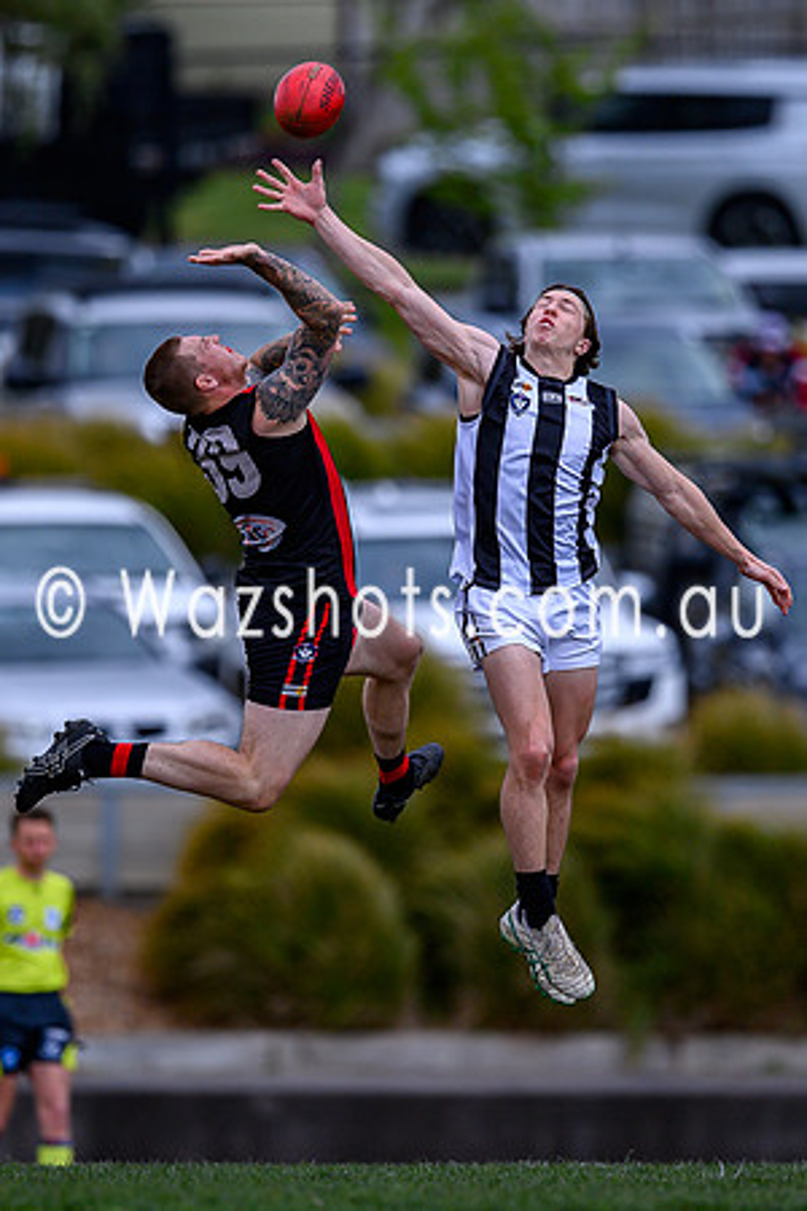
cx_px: 445
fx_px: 29726
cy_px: 508
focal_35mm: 884
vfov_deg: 2.3
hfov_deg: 1.6
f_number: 4
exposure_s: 1/2500
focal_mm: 500
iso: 360
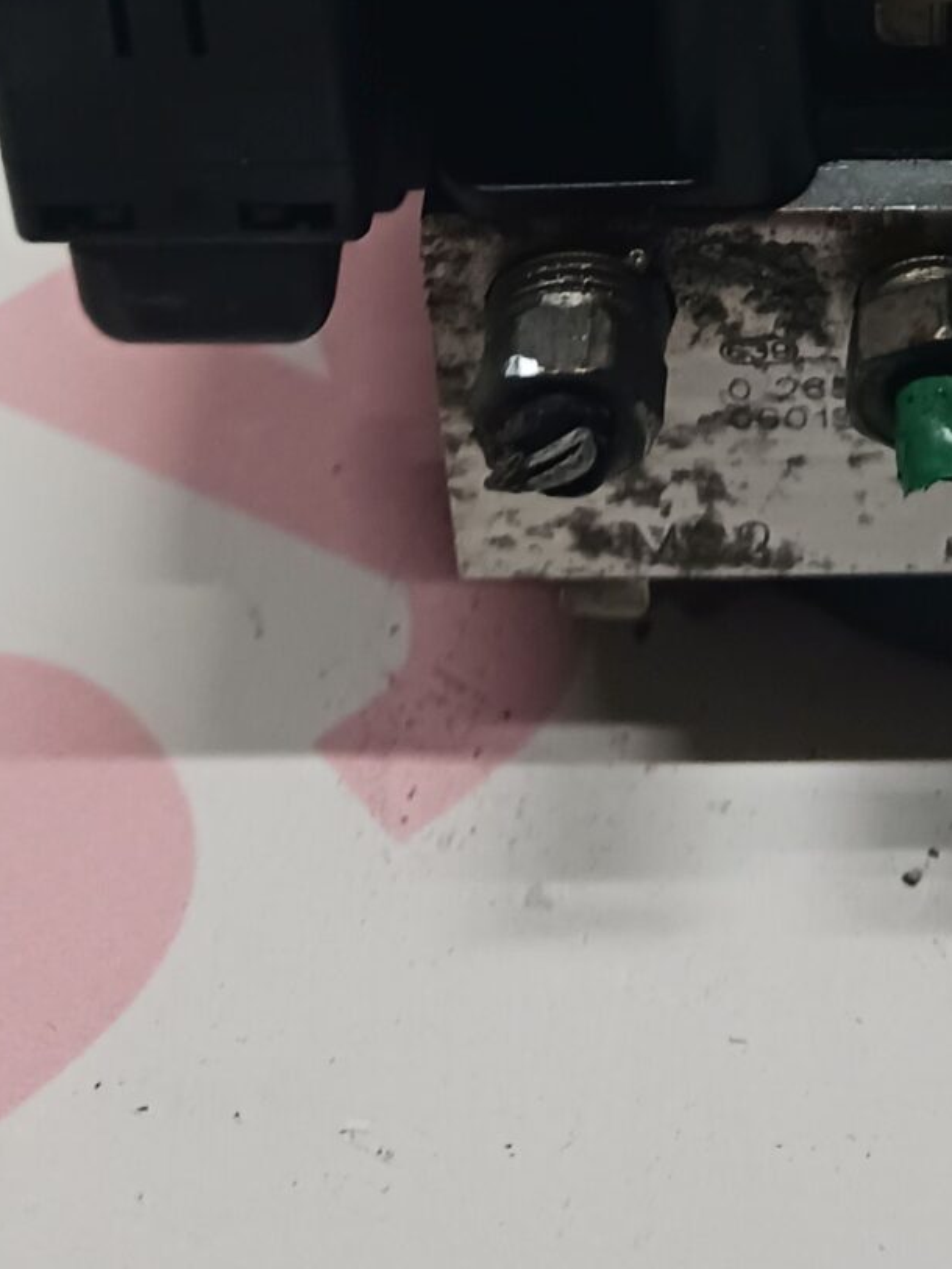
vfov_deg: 19.8
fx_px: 3116
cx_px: 933
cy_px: -666
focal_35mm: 85
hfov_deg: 17.0
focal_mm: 4
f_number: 1.8
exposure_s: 1/25
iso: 320
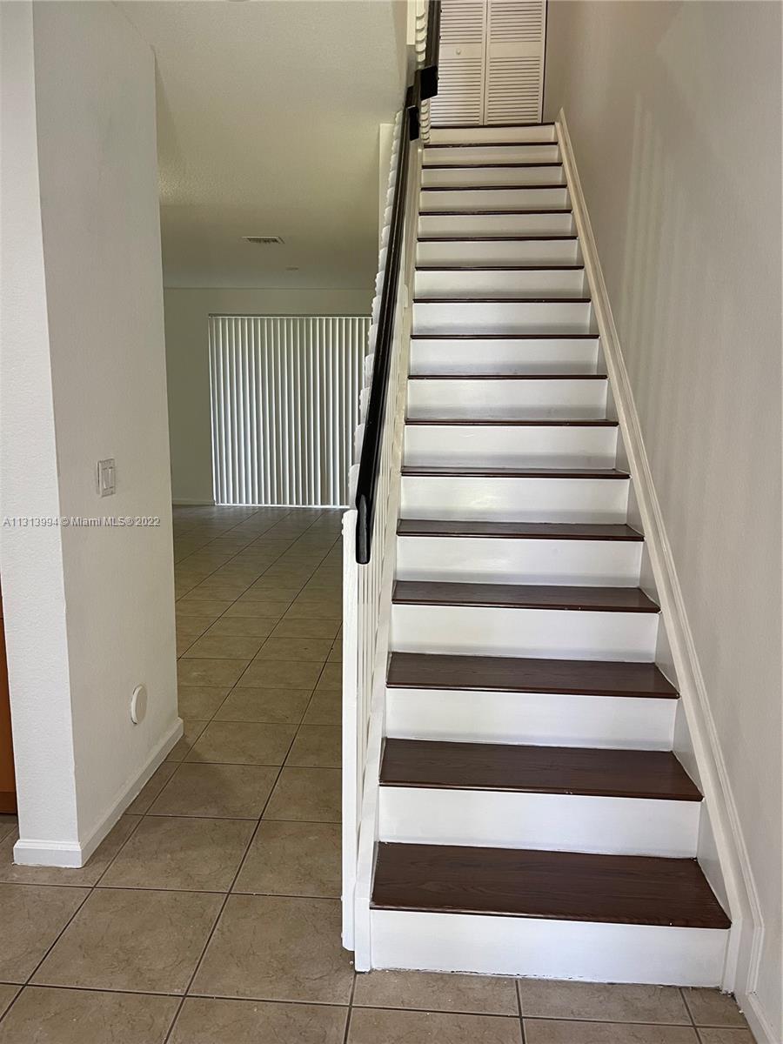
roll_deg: -1.0
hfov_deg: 53.1
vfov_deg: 67.3
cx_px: 392
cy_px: 522
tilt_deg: -9.0
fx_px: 784
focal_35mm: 26
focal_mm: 5.1
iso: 125
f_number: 1.6
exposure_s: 1/60
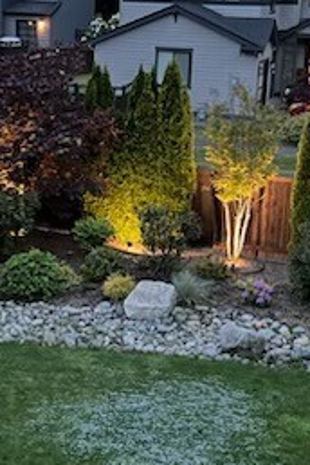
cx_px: 115
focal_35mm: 67
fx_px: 865
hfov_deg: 20.3
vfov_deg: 30.0
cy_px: 196
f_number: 1.5
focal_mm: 5.7
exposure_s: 1/18
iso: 1000
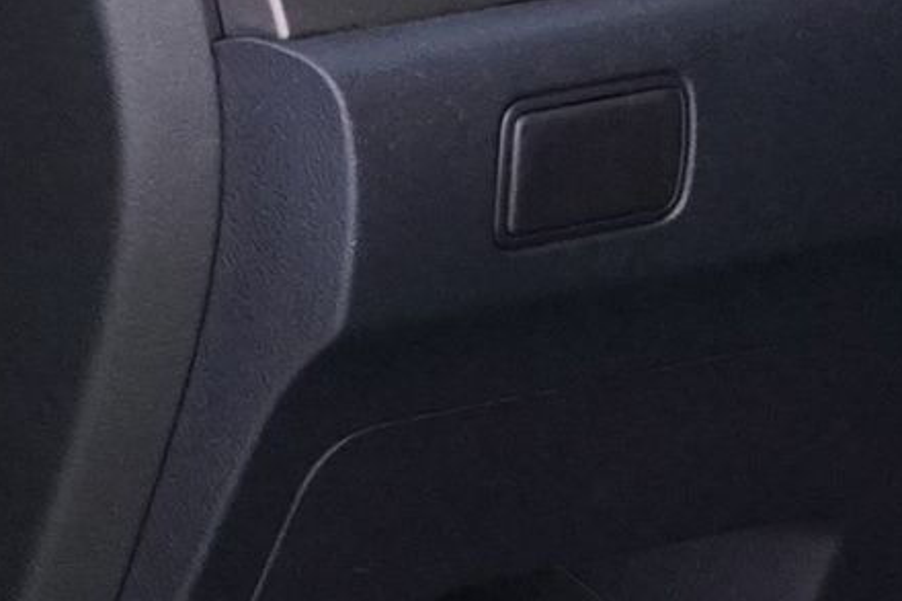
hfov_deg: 6.6
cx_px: 1882
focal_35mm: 301
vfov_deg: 4.5
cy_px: -172
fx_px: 7538
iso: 4000
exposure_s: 1/10
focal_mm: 53
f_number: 6.3
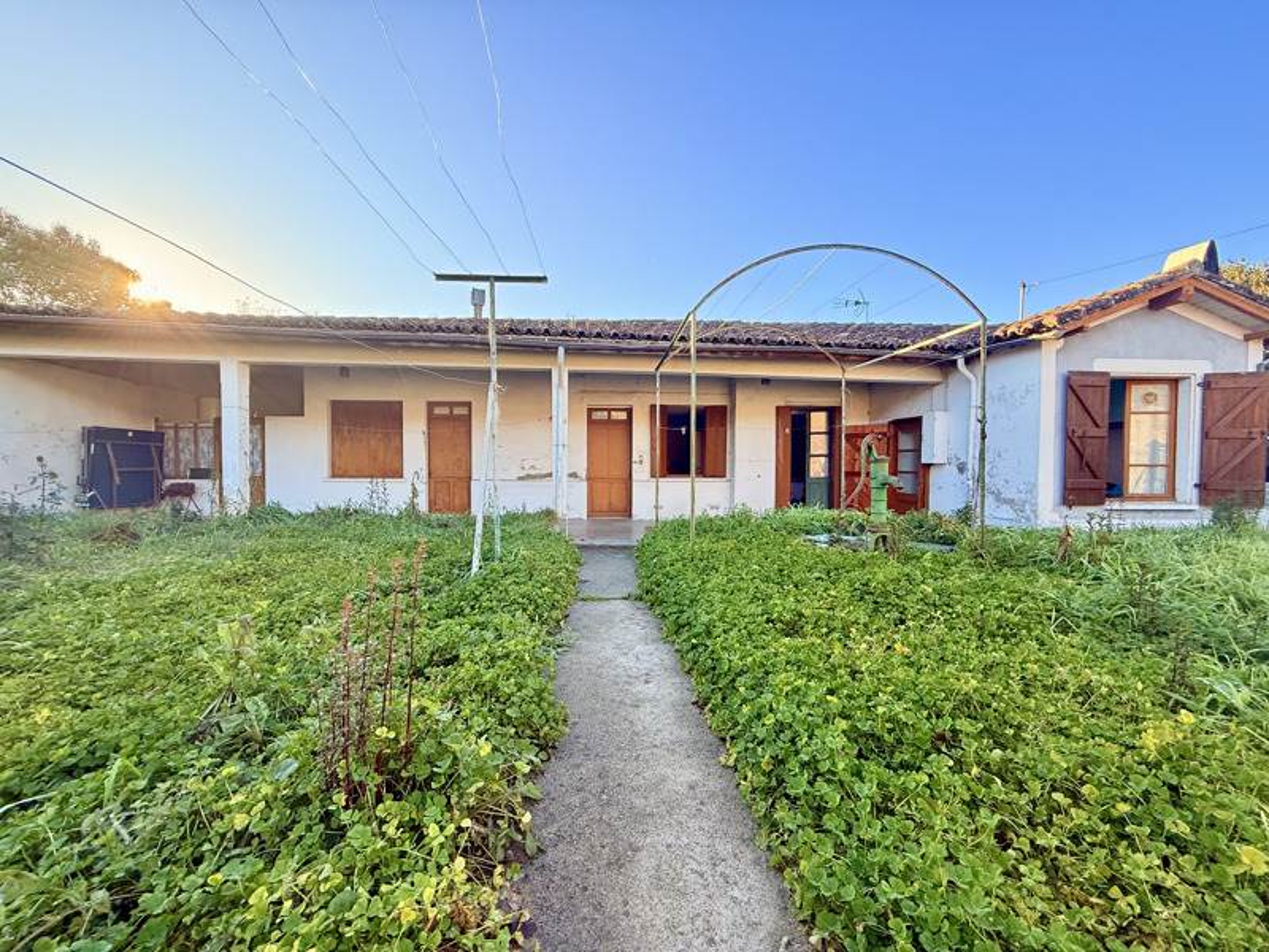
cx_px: 634
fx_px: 513
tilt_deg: -0.9
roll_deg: -0.3
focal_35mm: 14
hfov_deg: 102.1
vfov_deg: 85.7
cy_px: 476
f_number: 2.2
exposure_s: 1/240
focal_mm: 2.22
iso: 64
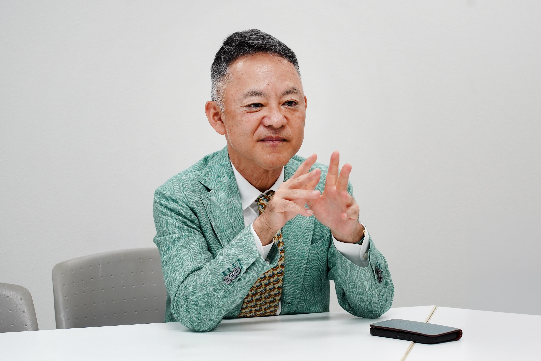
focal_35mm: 75
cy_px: 180
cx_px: 270
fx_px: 1127
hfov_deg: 27.0
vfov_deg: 18.2
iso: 1000
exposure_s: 1/125
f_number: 5.6
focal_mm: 75
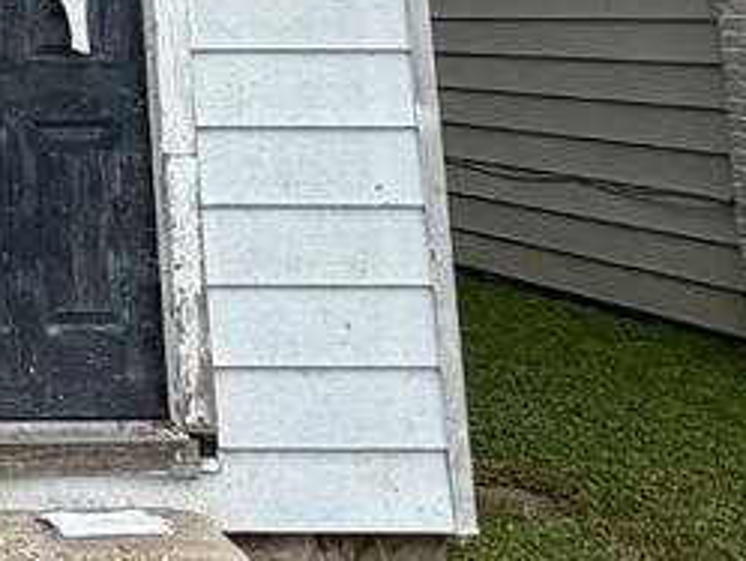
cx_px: -464
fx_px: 1746
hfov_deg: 19.8
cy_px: -288
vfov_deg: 16.5
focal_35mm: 81
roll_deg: -0.4
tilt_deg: +9.3
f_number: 2.2
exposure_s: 1/770
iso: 25
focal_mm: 2.22
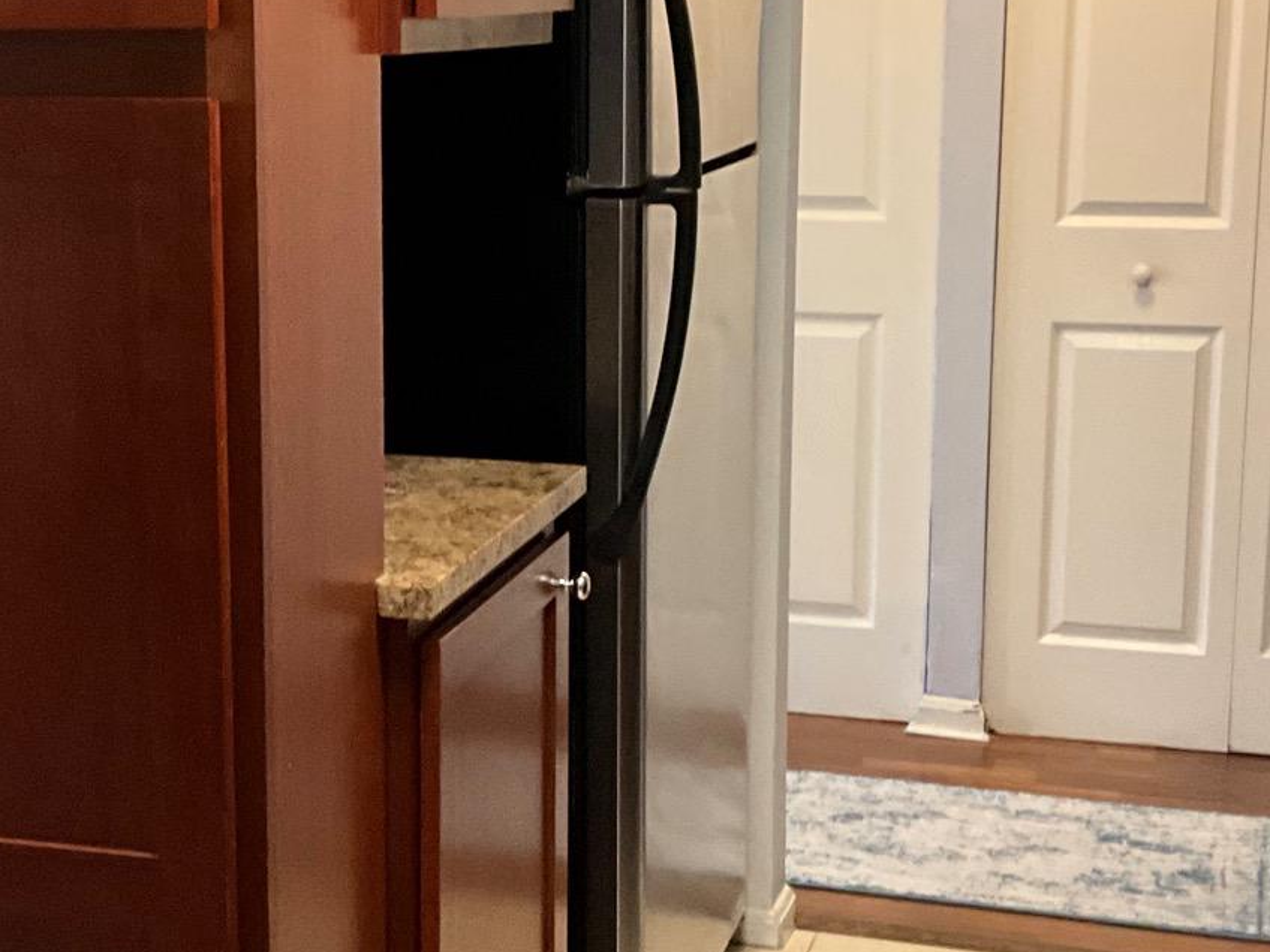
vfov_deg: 21.0
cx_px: 371
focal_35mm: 70
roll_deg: +0.6
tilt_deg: -11.3
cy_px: 483
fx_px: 2568
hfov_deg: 27.5
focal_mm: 3
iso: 320
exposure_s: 1/42
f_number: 1.8
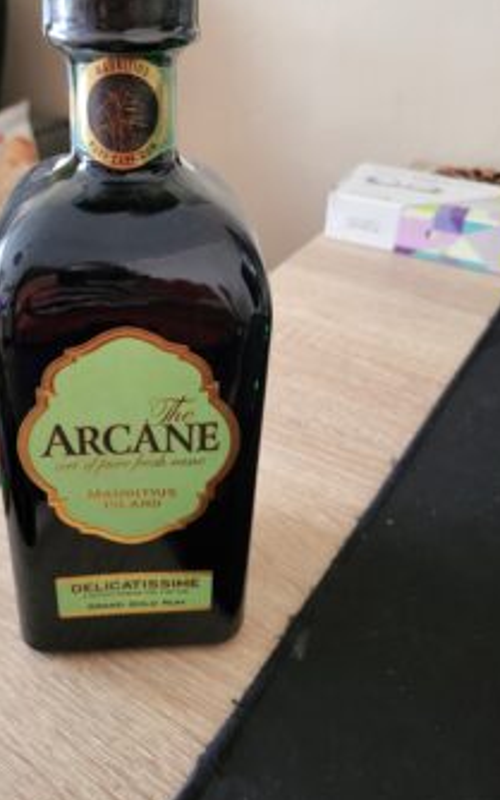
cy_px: 354
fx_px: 719
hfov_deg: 37.9
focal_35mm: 33
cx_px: 163
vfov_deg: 58.0
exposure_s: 1/25
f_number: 1.8
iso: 500
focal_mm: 5.4
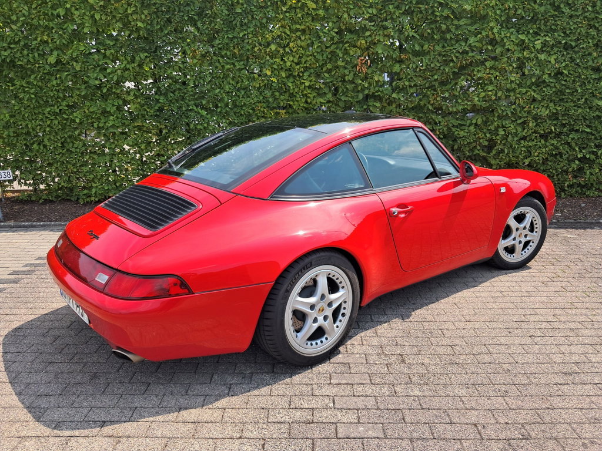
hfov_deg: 65.3
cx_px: 301
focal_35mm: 27
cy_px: 226
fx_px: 470
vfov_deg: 51.4
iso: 50
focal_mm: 4
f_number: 1.8
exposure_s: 1/443
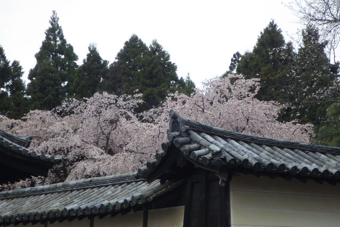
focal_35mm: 105
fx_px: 992
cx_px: 171
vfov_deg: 13.0
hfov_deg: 19.5
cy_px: 117
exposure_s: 1/160
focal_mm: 18
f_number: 4.9
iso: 125
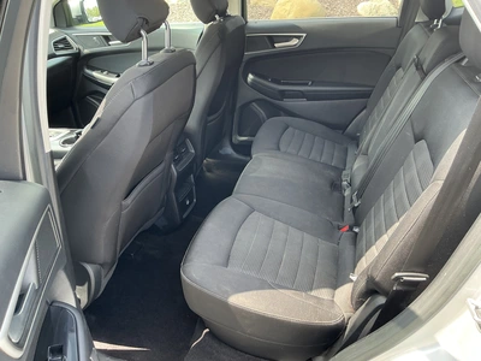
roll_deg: -0.2
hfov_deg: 63.4
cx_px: 240
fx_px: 389
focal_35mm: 28
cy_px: 180
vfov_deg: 49.7
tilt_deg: -28.8
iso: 64
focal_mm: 3
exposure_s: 1/122
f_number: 1.8
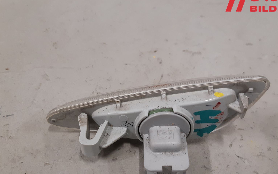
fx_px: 280
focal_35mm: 37
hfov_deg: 52.7
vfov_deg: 34.0
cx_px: 151
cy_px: 121
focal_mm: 3.93
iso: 160
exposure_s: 1/50
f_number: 1.7
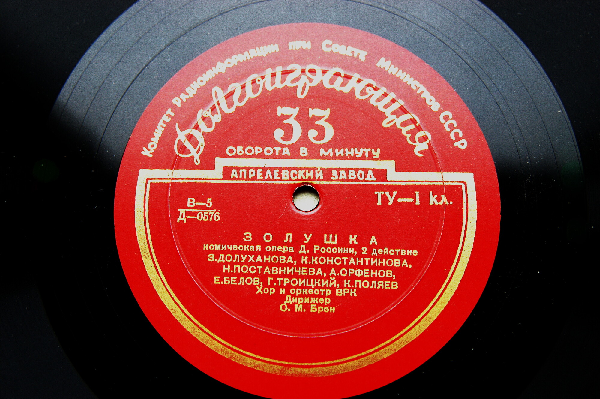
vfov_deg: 25.7
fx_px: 874
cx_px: 300
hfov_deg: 37.9
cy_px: 200
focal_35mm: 52
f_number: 3.5
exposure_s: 1/50
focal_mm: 35
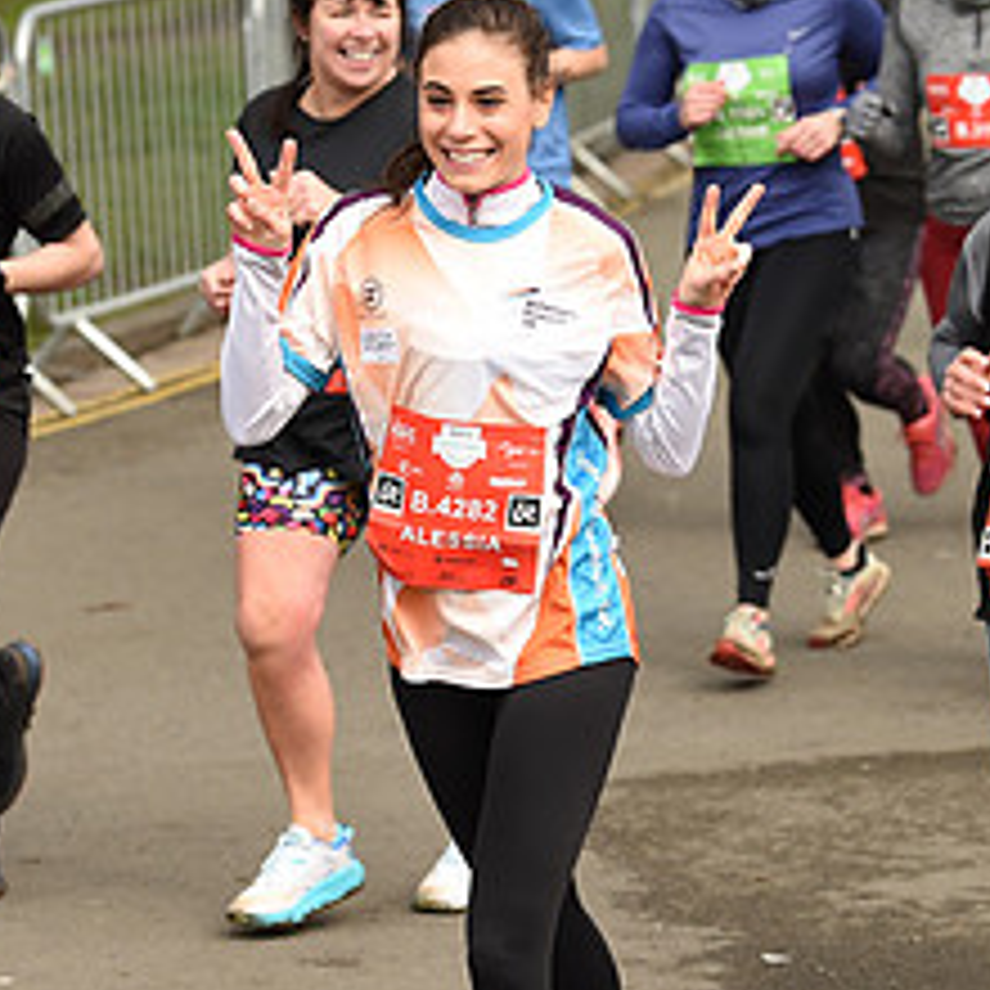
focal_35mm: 228
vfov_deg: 7.7
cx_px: 446
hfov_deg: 7.7
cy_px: 596
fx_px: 7377
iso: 560
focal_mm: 102
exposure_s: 1/1000
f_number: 4.5
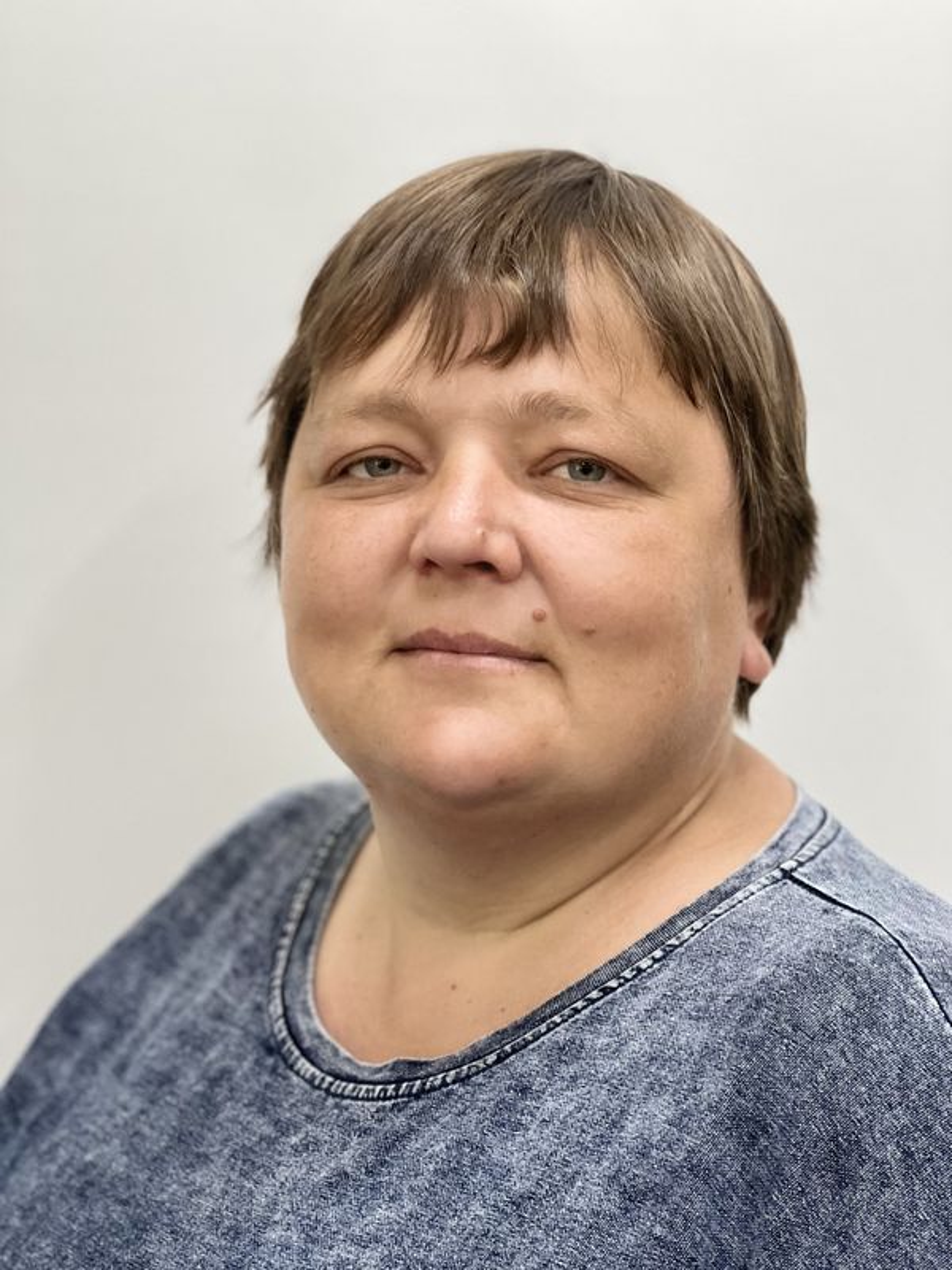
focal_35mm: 77
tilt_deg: -6.5
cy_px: 635
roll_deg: +0.3
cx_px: 476
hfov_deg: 19.1
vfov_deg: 25.3
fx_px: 2824
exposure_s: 1/33
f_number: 2.8
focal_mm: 9
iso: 250
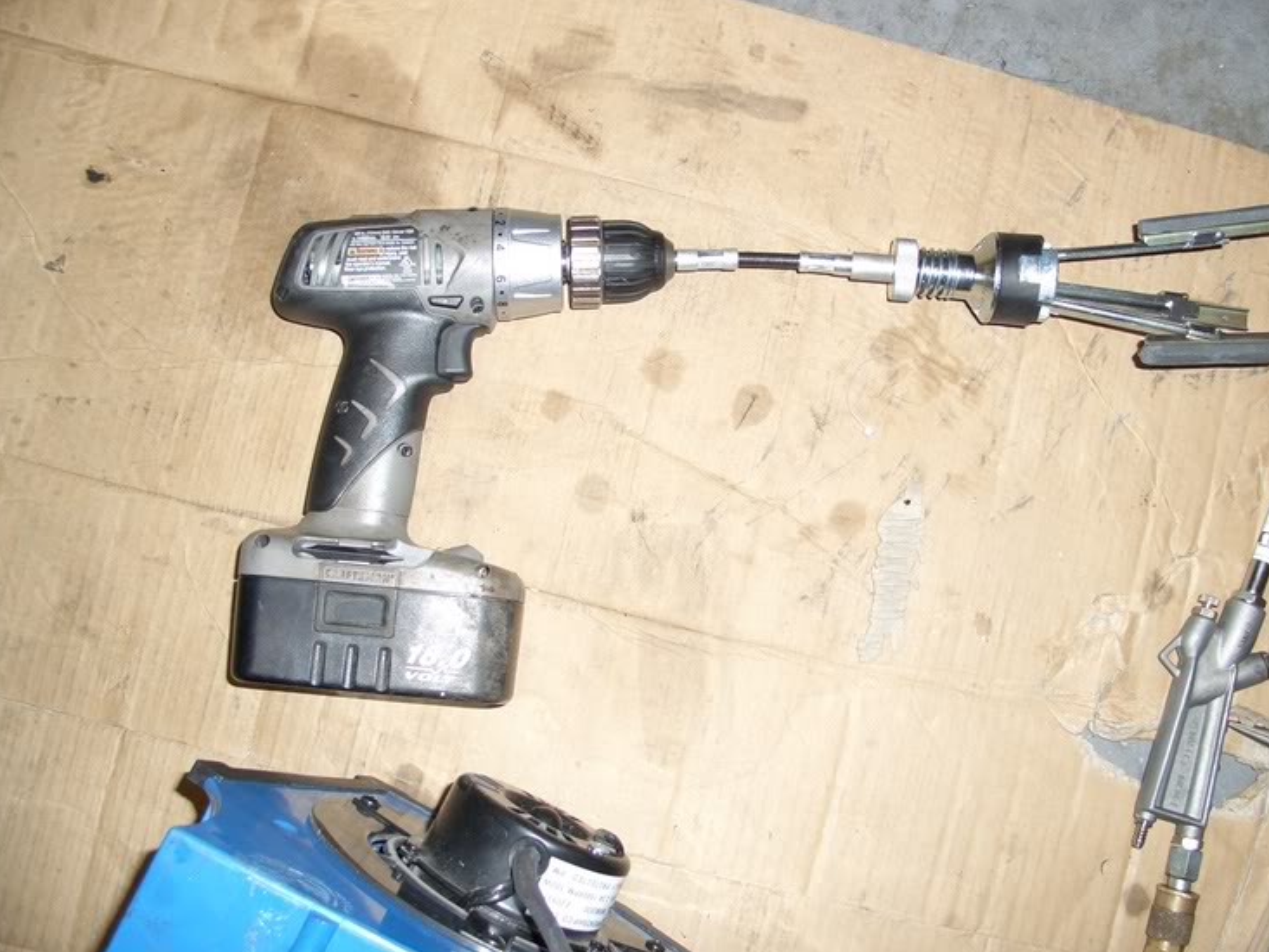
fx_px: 1320
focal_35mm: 36
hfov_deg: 51.3
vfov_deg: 39.7
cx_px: 672
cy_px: 460
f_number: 2.8
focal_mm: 7.1
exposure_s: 1/60
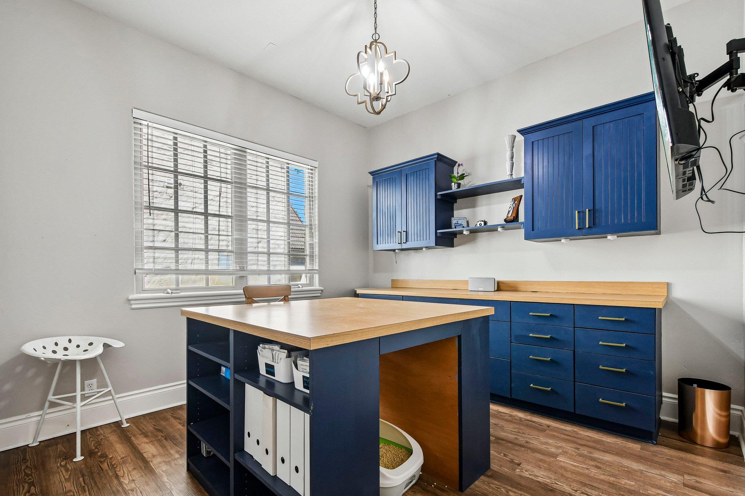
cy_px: 248
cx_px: 372
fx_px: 310
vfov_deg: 77.3
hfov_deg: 100.4
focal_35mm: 15
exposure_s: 1/80
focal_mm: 10
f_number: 8
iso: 400
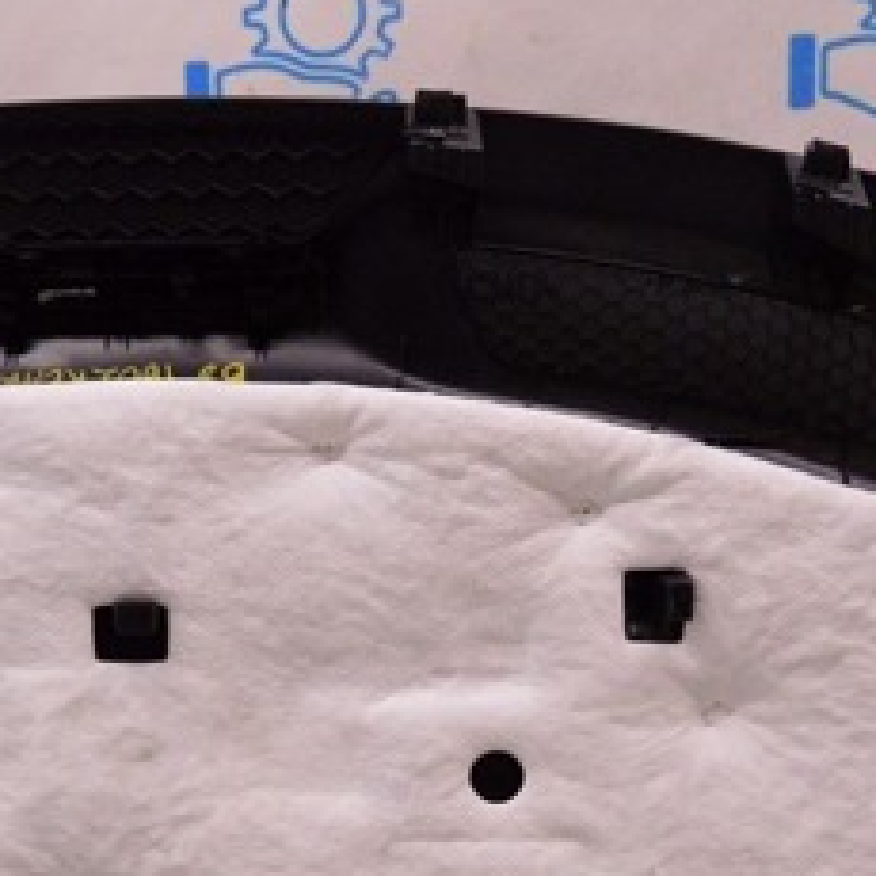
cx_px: 183
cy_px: 657
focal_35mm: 71
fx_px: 2033
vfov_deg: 24.1
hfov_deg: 24.0
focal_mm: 20
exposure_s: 1/400
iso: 1600
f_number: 4
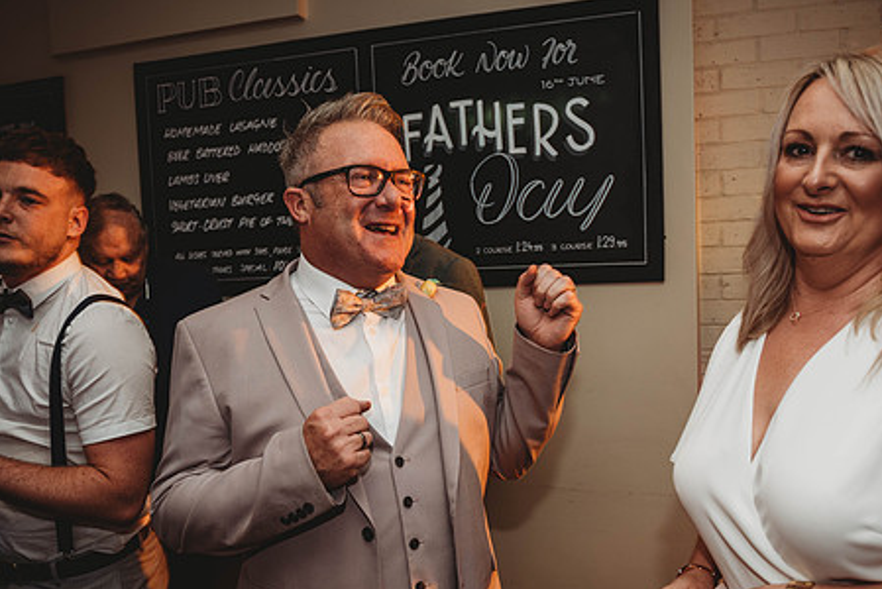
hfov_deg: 60.1
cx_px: 491
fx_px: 760
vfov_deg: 42.2
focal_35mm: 31
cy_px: 347
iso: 400
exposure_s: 1/80
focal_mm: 24
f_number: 4
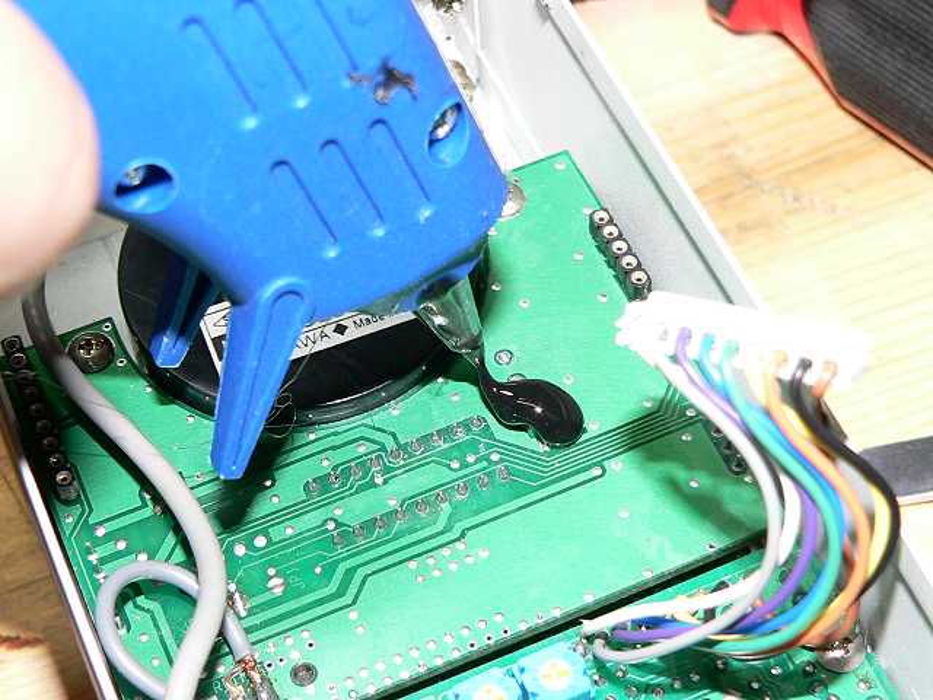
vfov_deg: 19.6
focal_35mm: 75
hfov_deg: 26.0
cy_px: 350
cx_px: 466
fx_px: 2021
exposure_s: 1/60
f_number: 4
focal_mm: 12.4
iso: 200
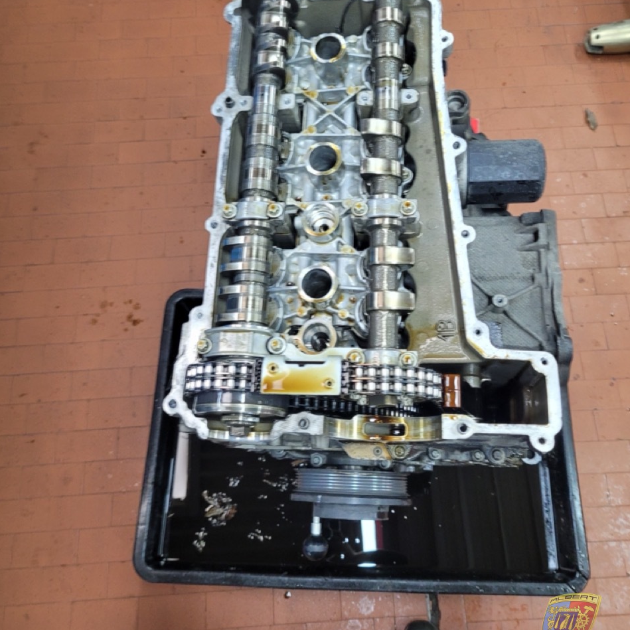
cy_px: 261
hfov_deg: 52.5
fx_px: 638
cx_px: 317
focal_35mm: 31
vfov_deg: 52.3
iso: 200
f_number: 1.8
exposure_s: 1/50
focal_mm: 5.4
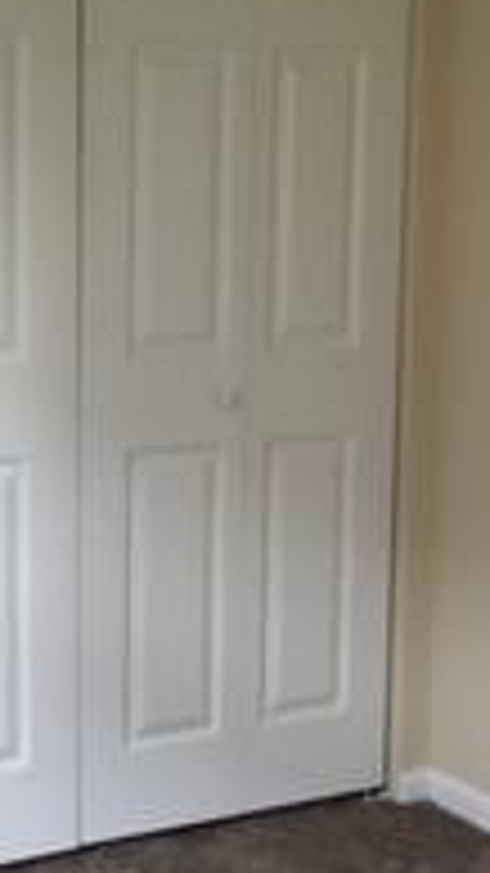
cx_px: 198
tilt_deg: -8.7
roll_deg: +0.7
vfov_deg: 27.2
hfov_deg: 15.5
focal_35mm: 78
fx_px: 1803
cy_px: 441
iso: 80
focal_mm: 4.15
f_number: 2.2
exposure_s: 1/4
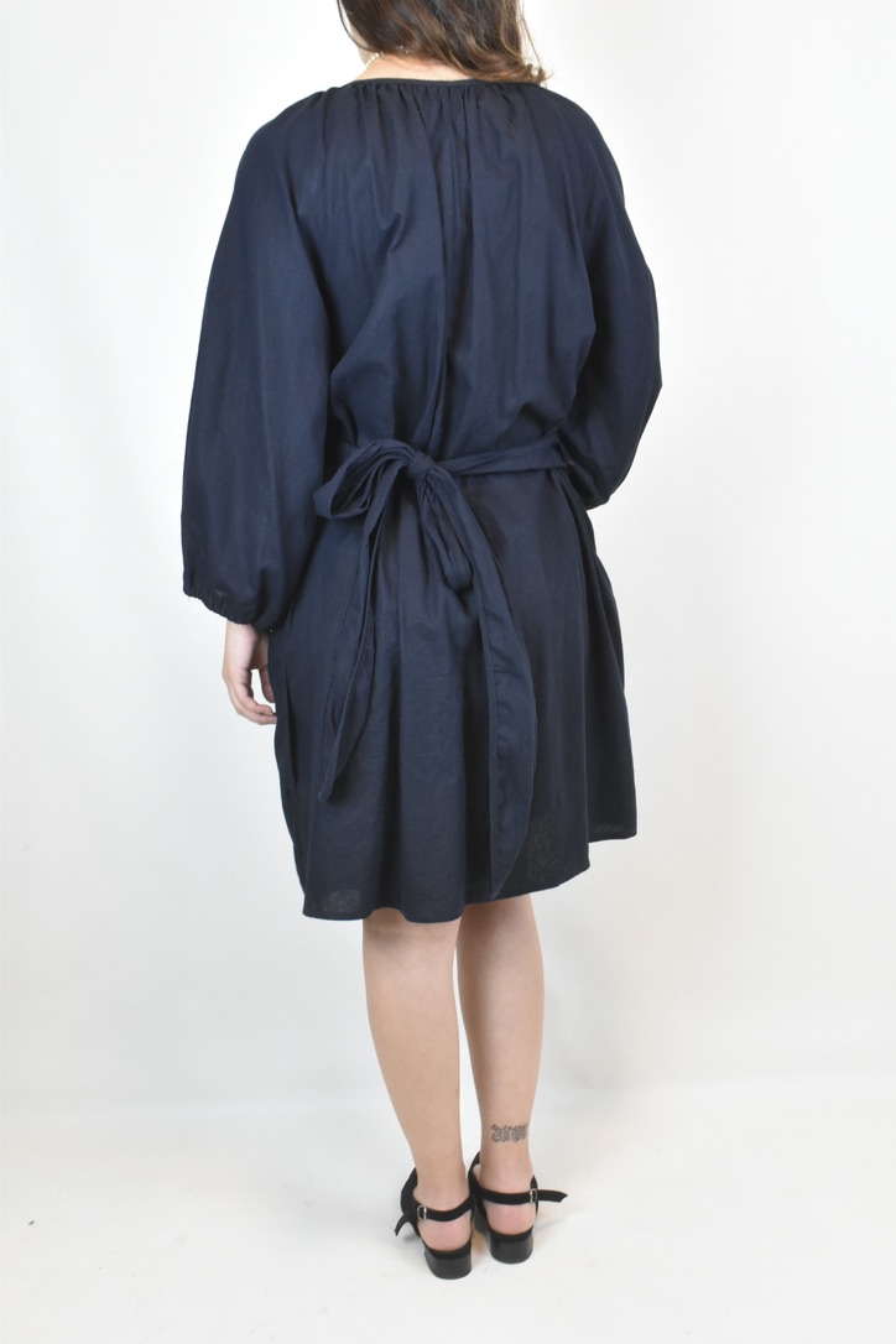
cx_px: 448
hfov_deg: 35.5
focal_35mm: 38
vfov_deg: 51.3
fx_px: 1400
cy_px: 672
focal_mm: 25
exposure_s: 1/15
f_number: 18
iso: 1600
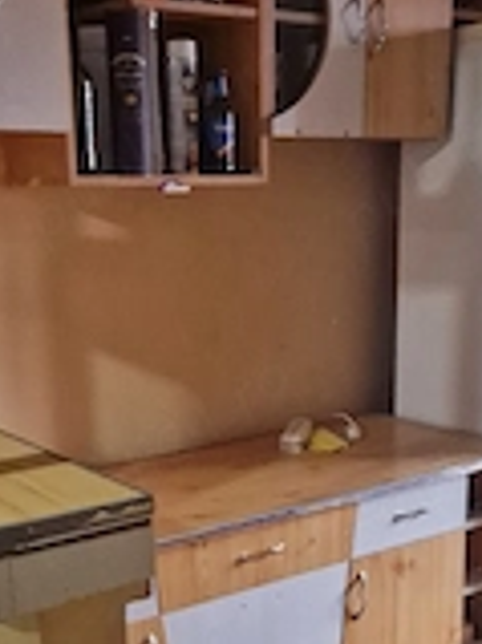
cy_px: 506
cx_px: 239
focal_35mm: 58
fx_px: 1078
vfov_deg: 32.4
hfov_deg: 25.2
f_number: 1.8
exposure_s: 1/100
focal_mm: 5.4
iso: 640
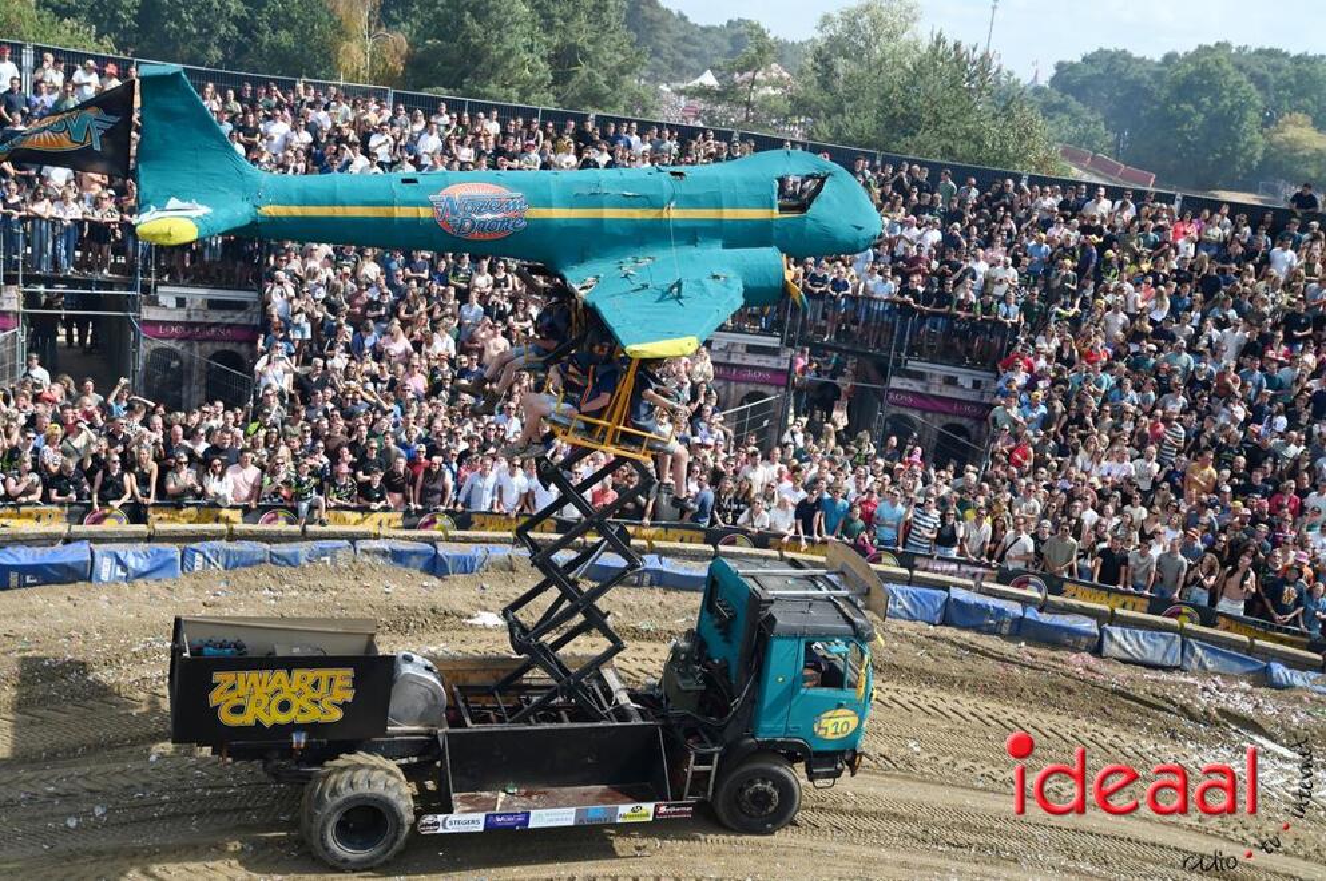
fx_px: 1398
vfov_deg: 35.0
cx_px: 663
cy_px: 440
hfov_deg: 50.7
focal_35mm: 38
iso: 500
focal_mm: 38
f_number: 2.8
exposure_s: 1/8000
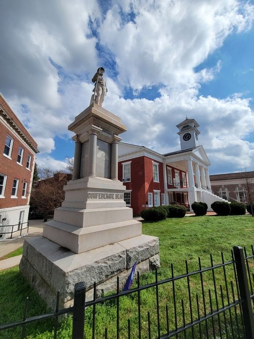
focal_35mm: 13
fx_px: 127
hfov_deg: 89.9
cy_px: 170
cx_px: 127
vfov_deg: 106.2
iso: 50
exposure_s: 1/3768
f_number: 2.2
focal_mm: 2.2
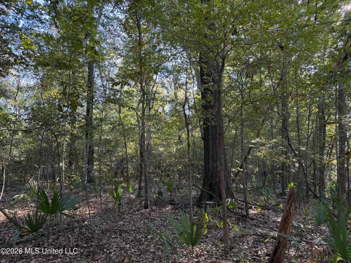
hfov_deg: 71.6
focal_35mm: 24
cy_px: 132
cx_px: 176
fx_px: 243
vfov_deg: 56.8
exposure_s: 1/136
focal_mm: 6.8
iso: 125
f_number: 1.8
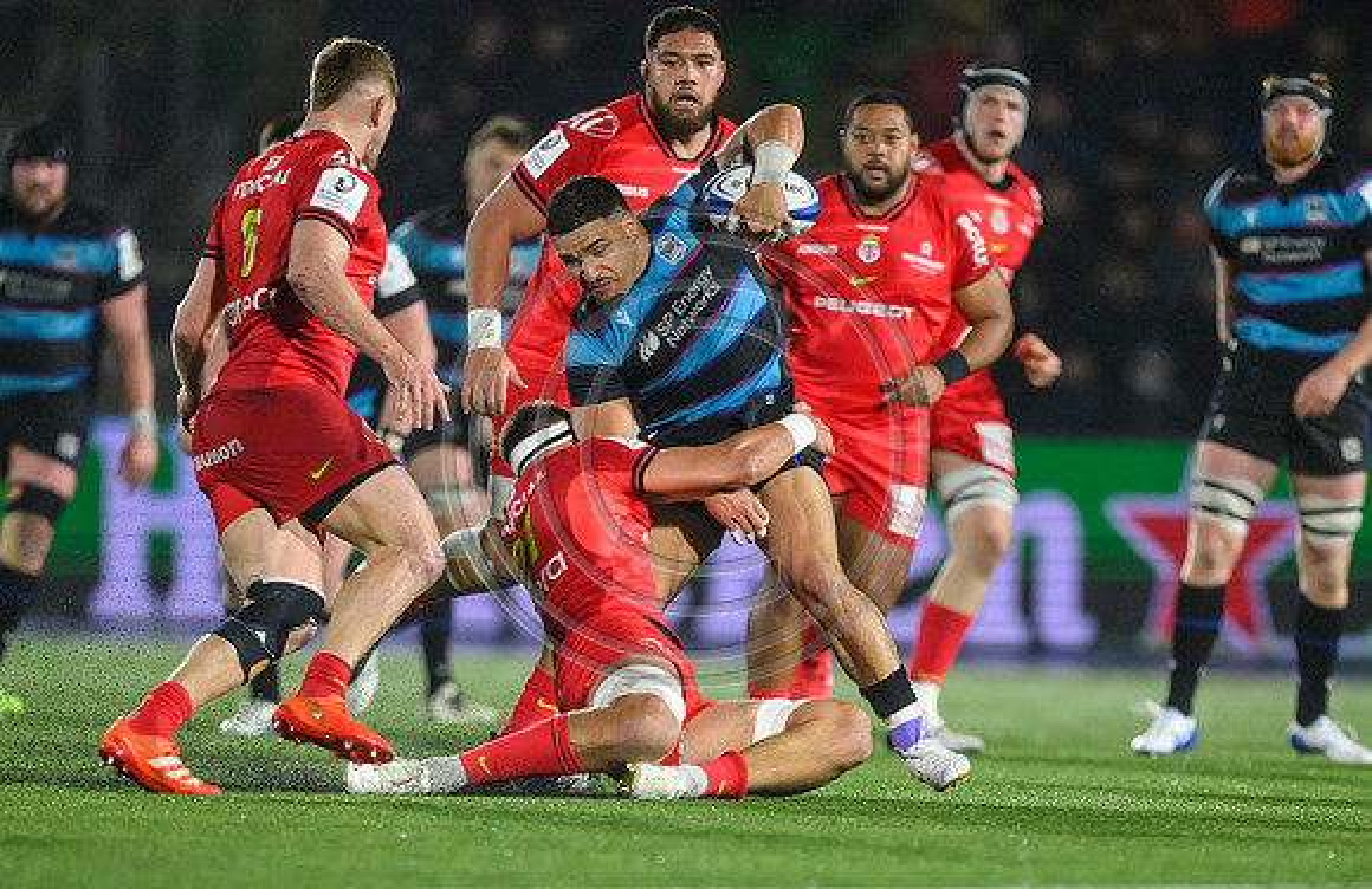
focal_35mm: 607
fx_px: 22928
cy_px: 687
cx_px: 682
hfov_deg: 3.4
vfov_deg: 2.2
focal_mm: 400
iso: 5000
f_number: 3.2
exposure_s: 1/2500
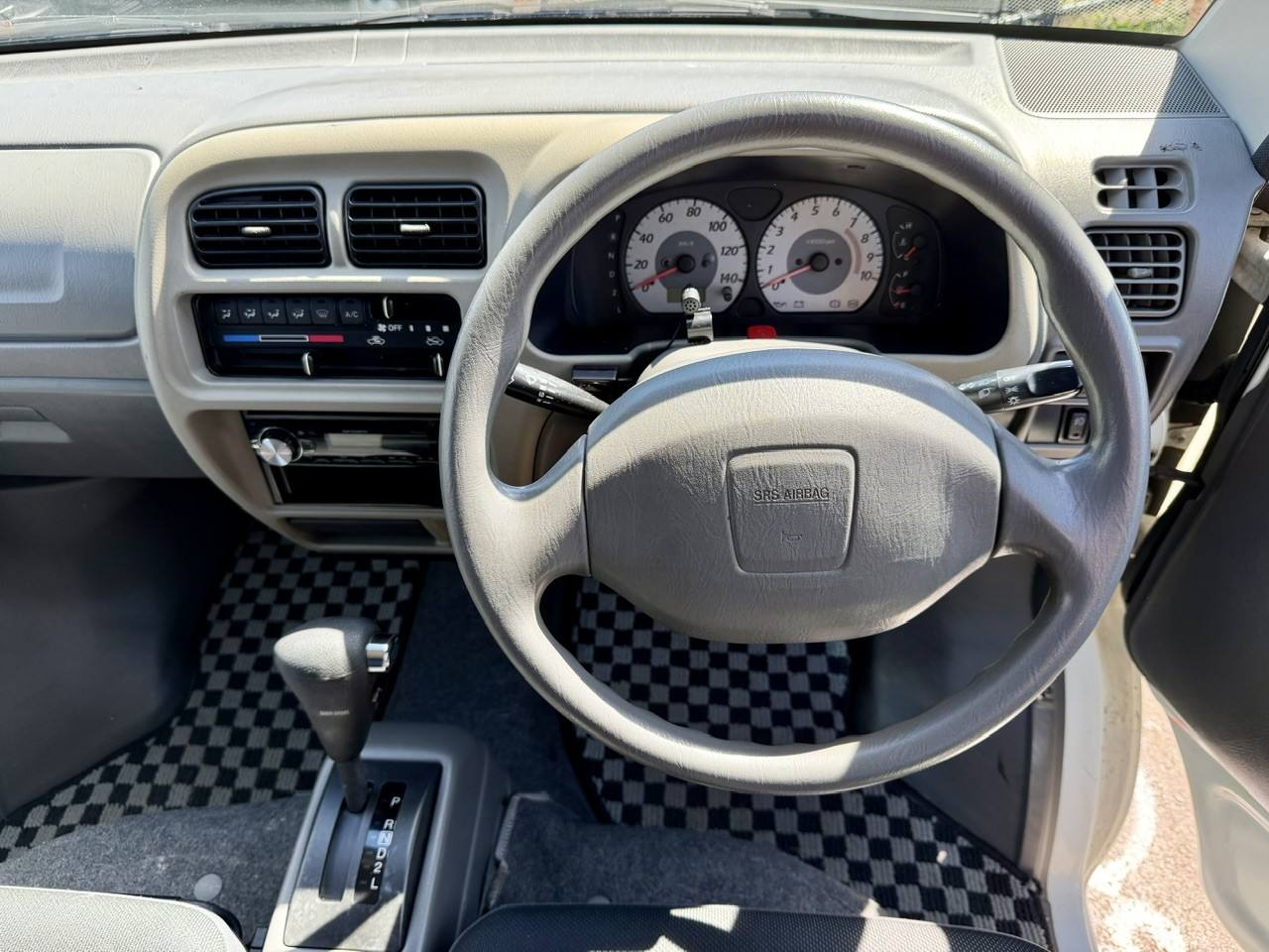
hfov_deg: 71.6
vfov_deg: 56.8
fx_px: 880
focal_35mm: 24
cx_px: 634
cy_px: 476
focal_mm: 6.76
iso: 80
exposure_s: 1/222
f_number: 1.78
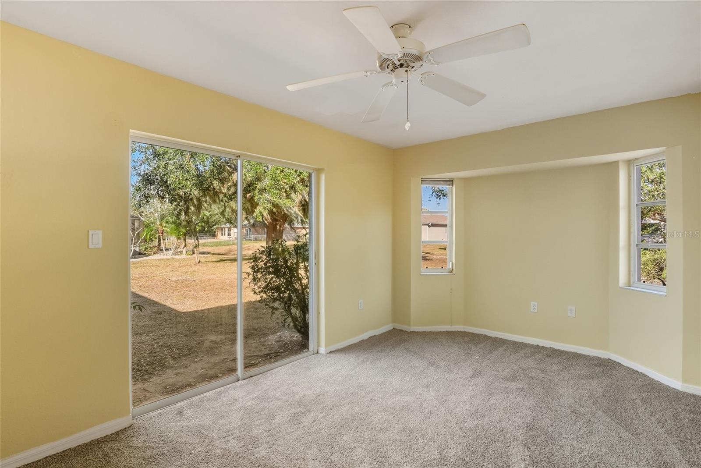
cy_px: 234
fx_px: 312
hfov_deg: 96.7
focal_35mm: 16
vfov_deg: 73.8
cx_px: 350
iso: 800
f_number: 9
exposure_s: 1/1600
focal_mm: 16
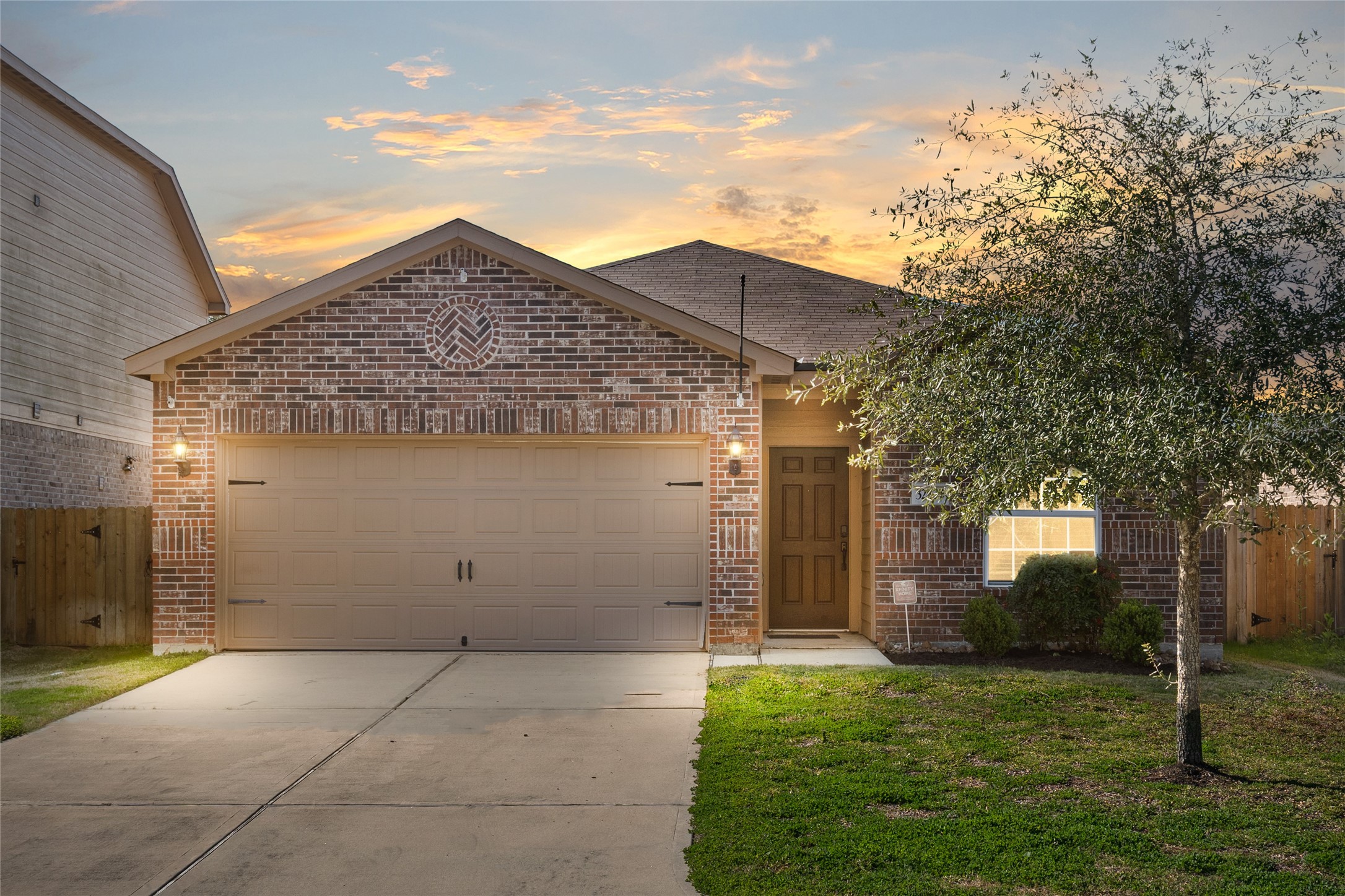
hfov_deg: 41.1
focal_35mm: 48
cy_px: 448
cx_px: 672
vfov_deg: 28.1
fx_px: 1793
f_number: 9
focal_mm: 32
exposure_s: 1/80
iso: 320
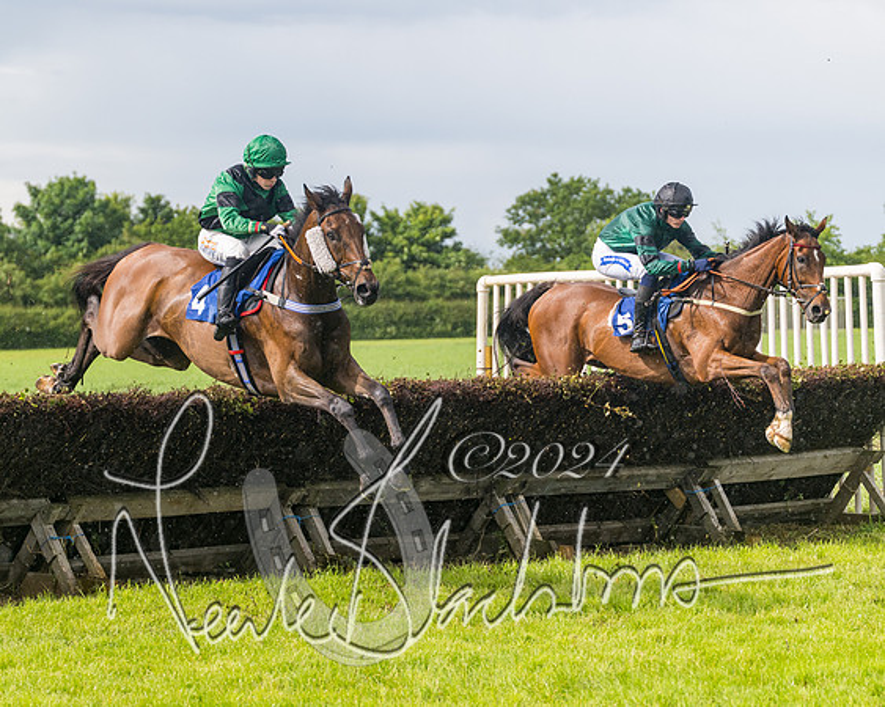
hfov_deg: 15.5
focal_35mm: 124
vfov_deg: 12.5
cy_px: 323
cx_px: 291
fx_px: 3235
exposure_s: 1/2500
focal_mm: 98
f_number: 4
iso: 400
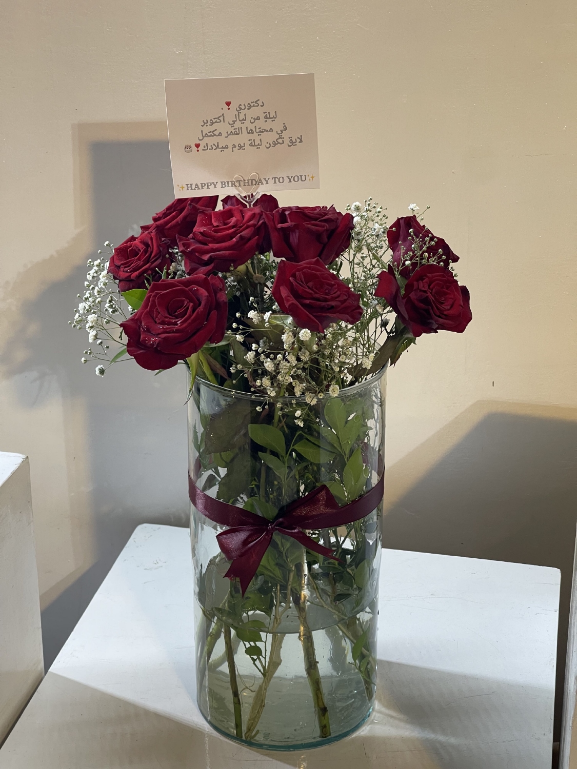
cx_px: 288
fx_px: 1422
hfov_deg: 22.9
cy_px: 384
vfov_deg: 30.3
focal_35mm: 64
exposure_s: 1/100
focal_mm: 7.5
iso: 125
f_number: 2.2
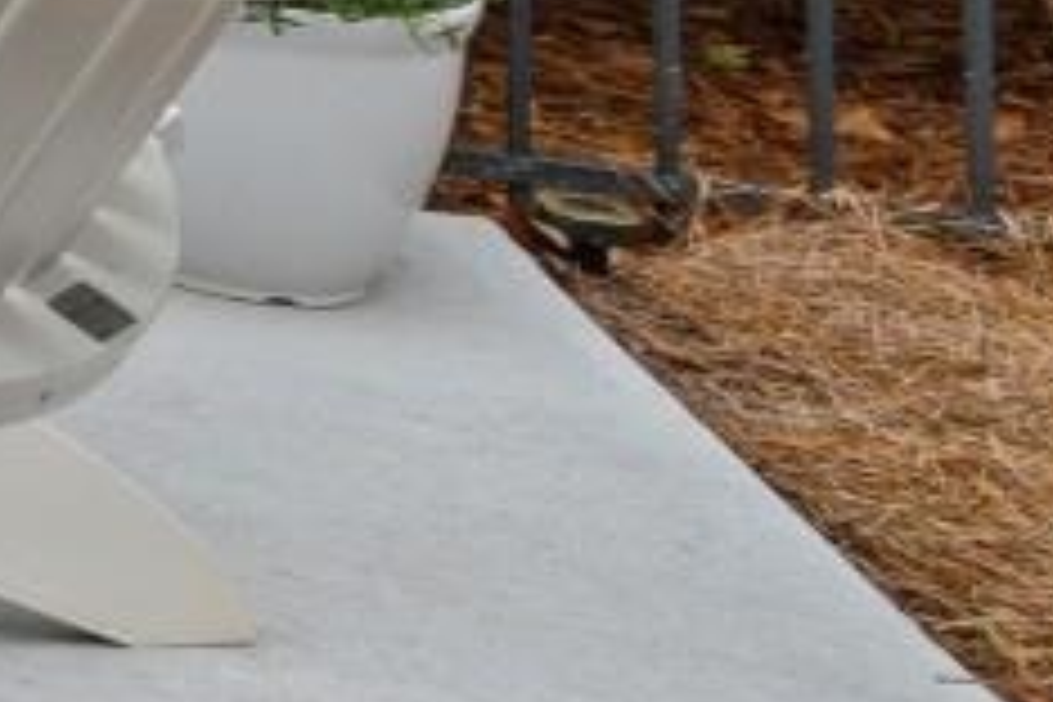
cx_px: -2506
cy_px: -990
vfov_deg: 11.1
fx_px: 3042
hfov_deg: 10.0
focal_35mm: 104
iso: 100
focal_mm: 10
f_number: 7.1
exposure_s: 1/200
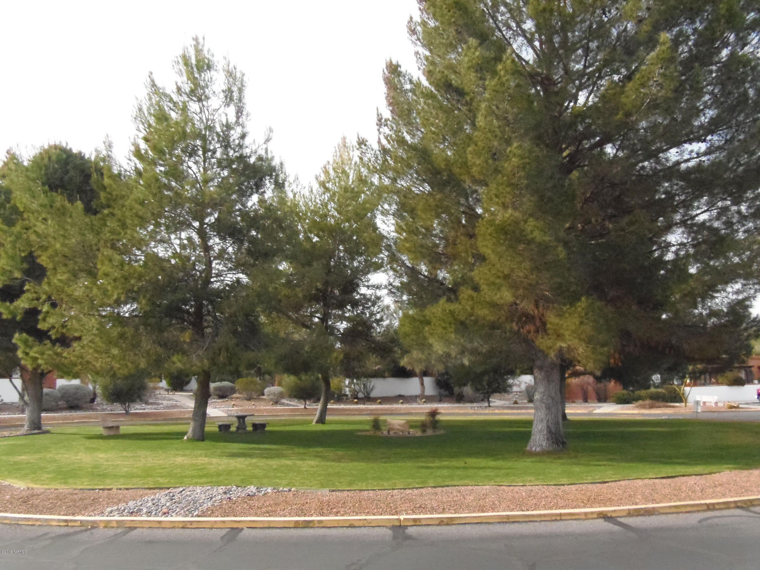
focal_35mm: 30
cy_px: 285
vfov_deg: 46.8
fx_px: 659
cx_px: 380
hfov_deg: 60.0
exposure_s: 1/1250
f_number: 5.8
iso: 800
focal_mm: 5.5
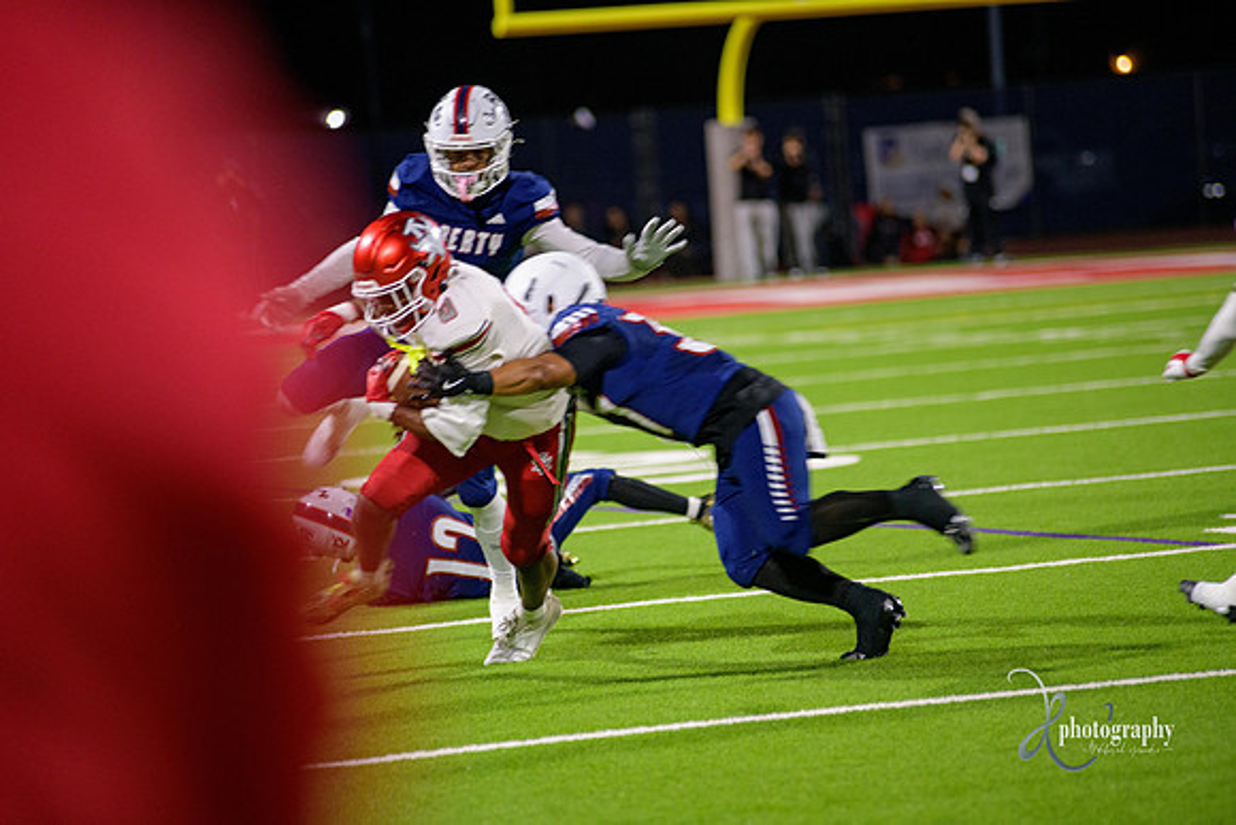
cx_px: 618
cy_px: 412
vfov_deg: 6.9
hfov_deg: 10.3
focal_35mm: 200
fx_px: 6868
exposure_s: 1/320
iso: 2000
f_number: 2.8
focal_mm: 200
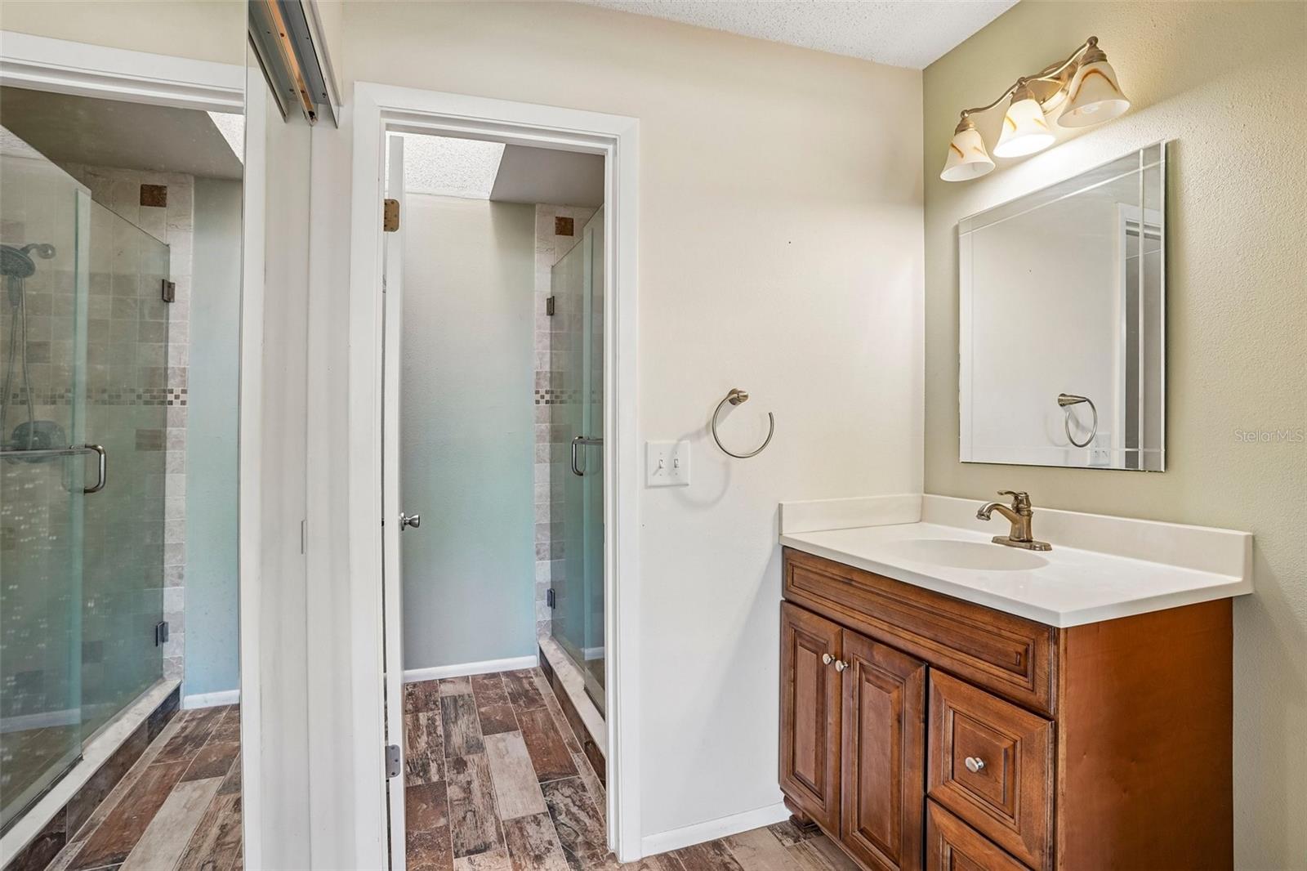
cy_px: 436
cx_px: 654
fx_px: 617
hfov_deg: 93.3
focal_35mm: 17
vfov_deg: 70.4
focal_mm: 17
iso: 160
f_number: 9
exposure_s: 1/3.33
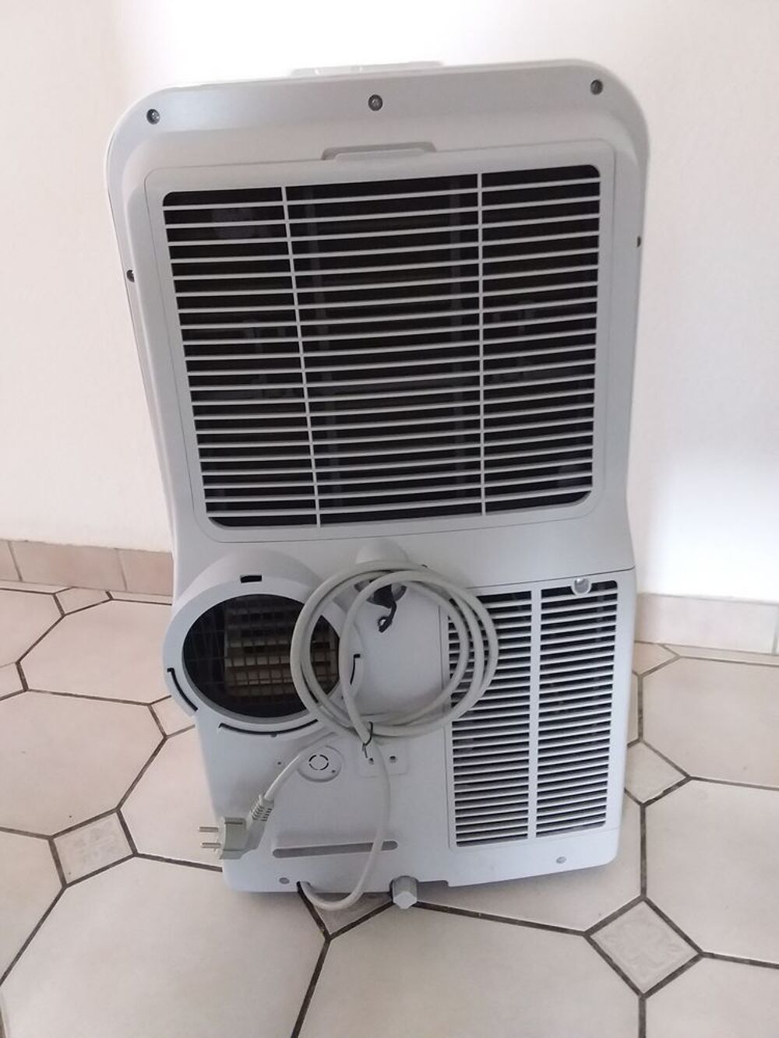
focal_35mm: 28
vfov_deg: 63.4
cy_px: 519
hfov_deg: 49.8
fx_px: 840
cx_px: 390
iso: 250
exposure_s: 1/17
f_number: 1.9
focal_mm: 2.91
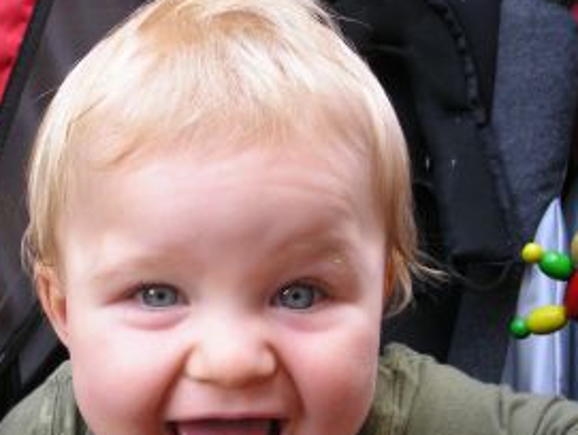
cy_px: 275
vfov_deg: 26.1
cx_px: 158
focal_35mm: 56
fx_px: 936
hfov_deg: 33.7
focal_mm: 7.8
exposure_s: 1/60
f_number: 4
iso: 100
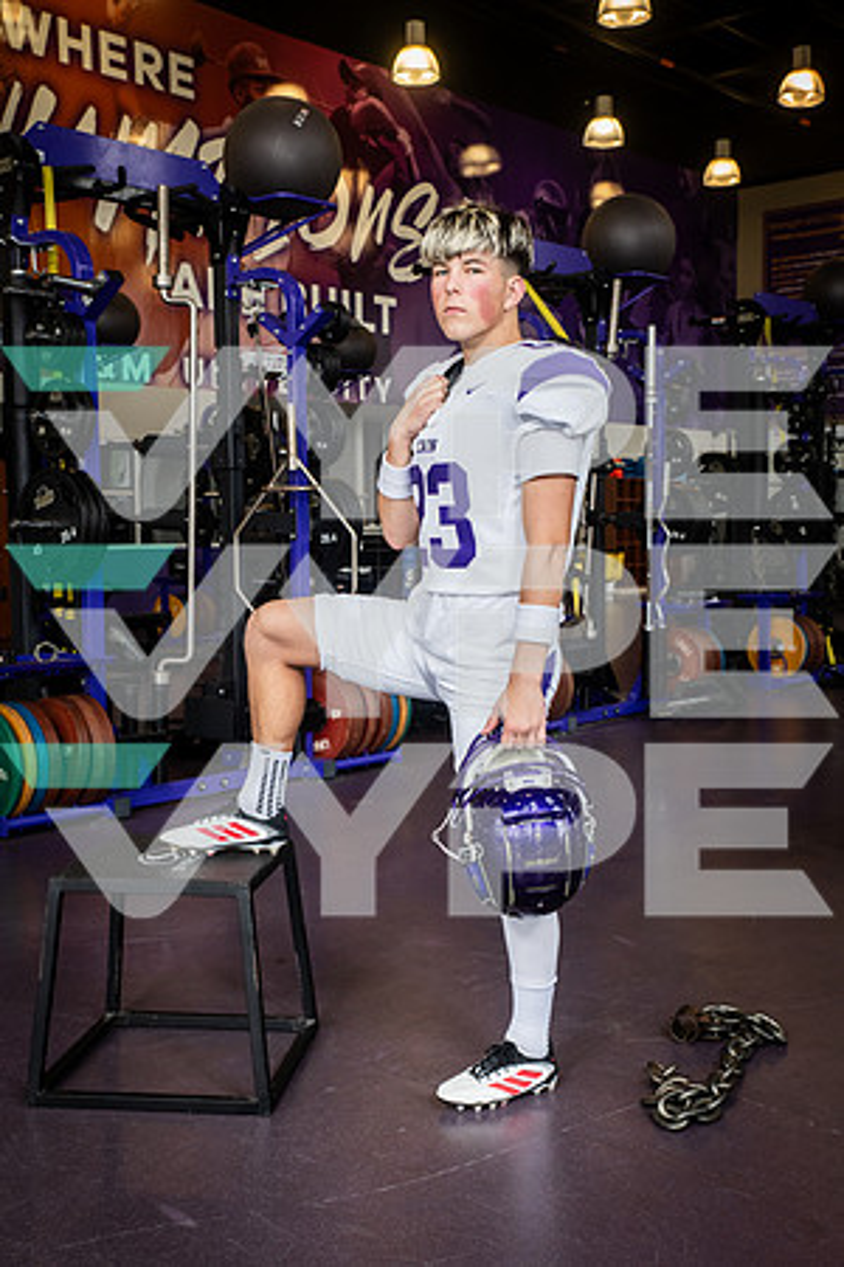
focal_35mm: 42
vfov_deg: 46.4
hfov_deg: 31.9
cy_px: 634
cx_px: 422
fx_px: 1477
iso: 800
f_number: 7.1
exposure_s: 1/250
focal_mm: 42
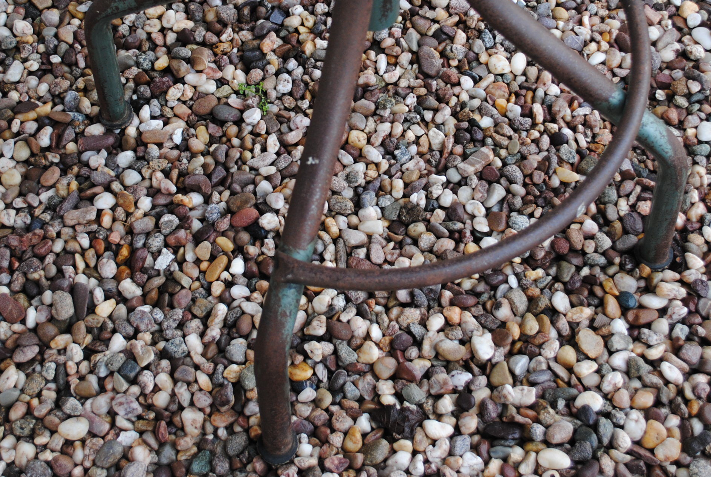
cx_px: 329
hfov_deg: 33.3
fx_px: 1188
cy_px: 120
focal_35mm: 60
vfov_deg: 22.5
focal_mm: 26
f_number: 4.5
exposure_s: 1/80
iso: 200
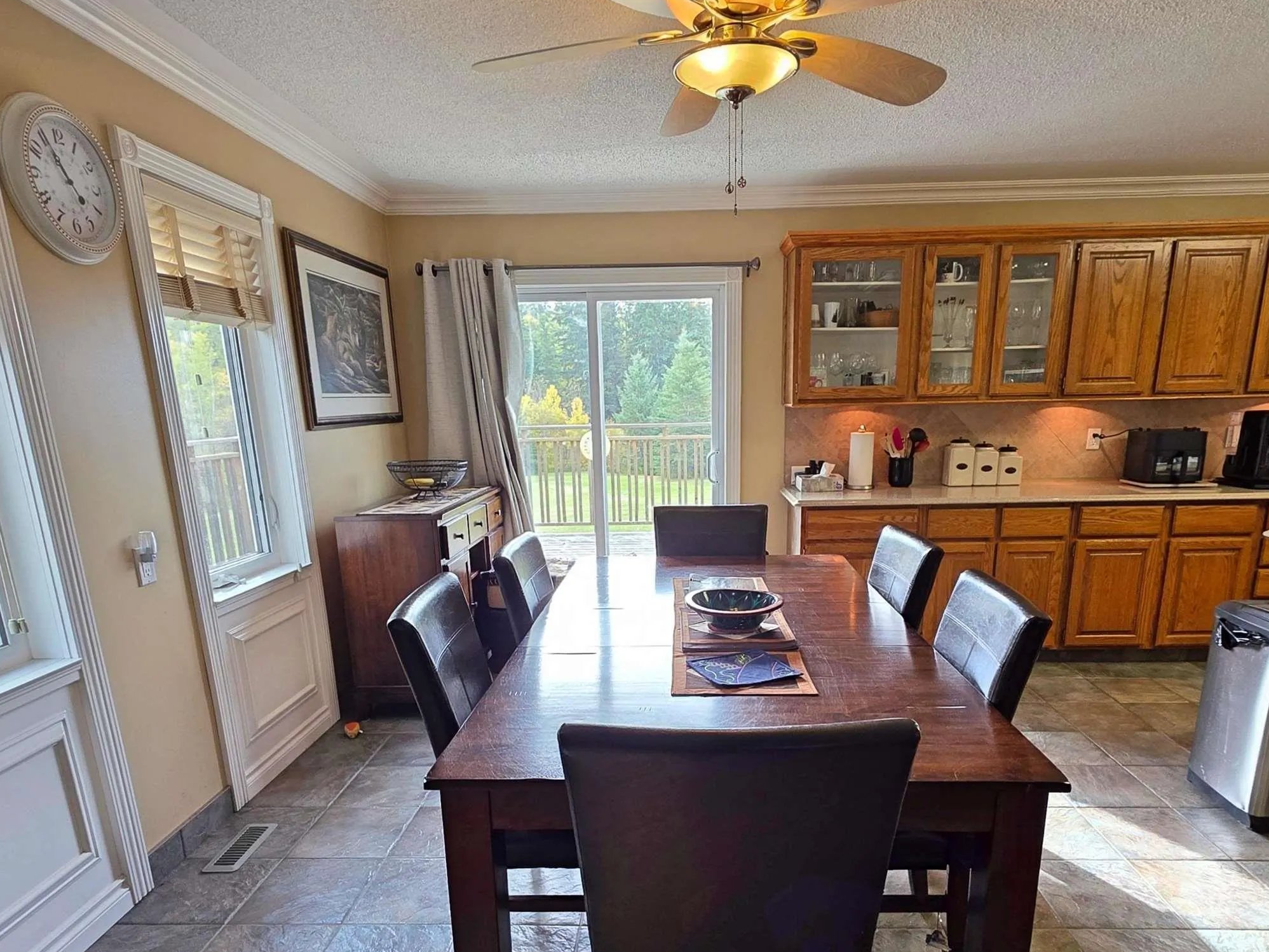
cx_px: 666
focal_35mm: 20
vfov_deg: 64.5
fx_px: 733
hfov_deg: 81.7
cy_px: 625
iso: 100
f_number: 1.9
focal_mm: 2.2
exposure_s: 1/120
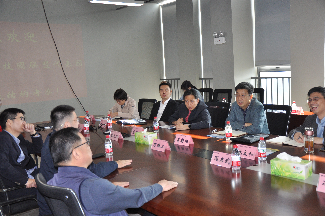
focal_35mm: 39
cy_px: 108
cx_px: 162
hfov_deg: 49.6
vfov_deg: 34.1
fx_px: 352
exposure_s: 1/125
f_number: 4
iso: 560
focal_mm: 26
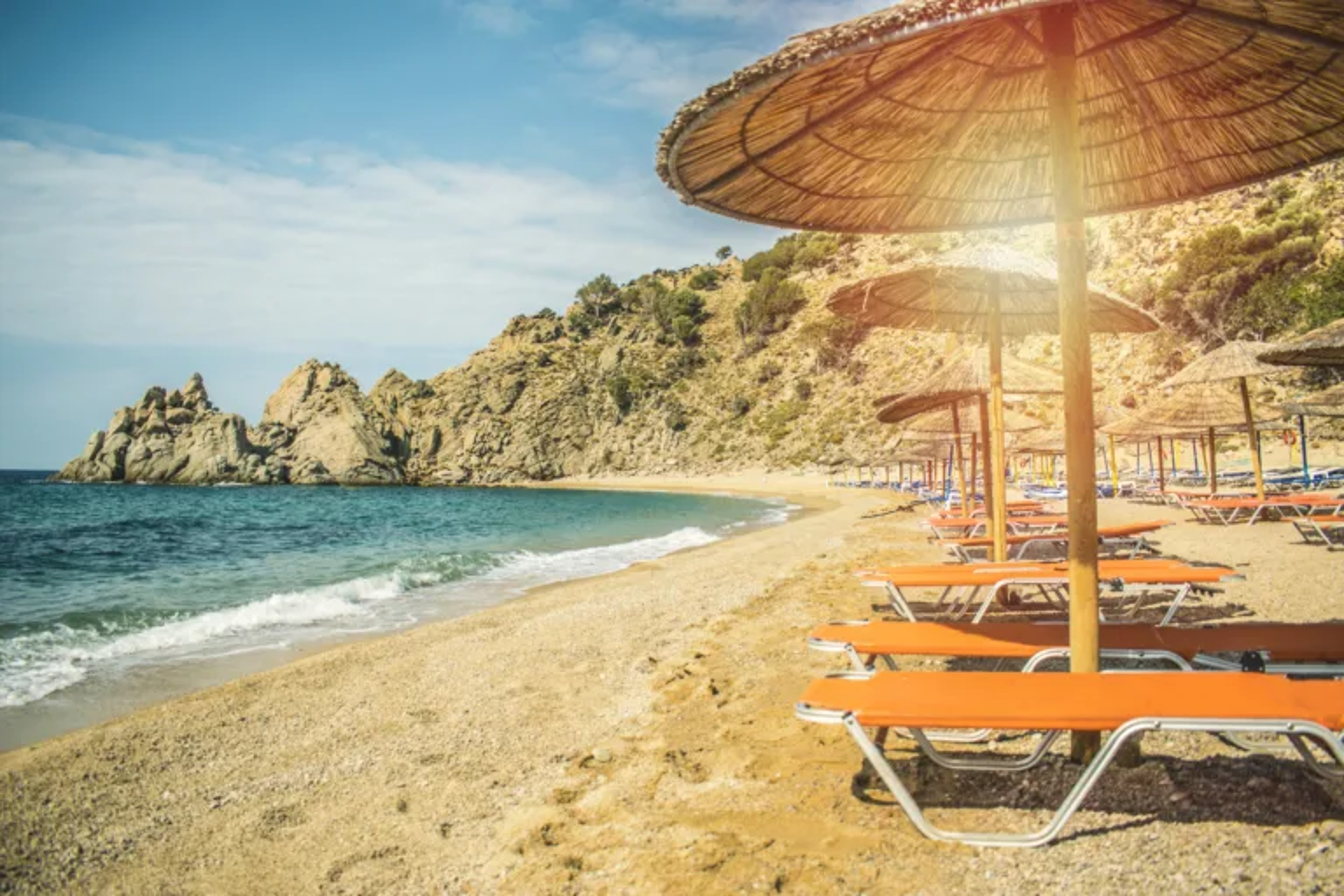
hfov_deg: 53.1
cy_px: 448
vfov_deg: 36.9
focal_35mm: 36
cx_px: 672
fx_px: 1344
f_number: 4
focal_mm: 24
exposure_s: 1/500
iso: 100
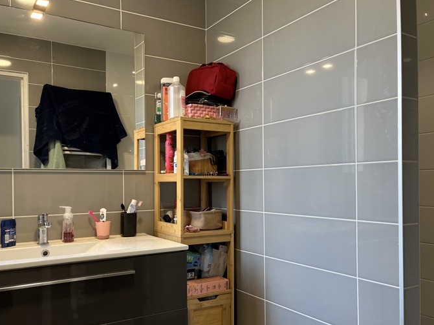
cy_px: 183
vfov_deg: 45.3
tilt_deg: -0.3
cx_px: 202
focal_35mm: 31
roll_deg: +0.3
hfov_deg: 58.3
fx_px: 389
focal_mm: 5.1
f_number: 1.6
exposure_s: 1/100
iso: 100
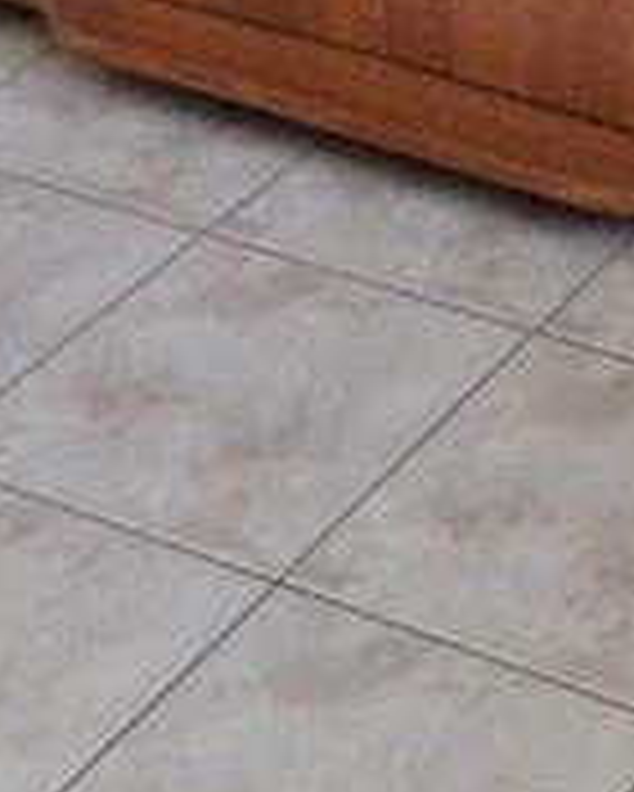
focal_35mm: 125
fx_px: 2929
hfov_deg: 11.8
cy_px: -850
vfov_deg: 13.1
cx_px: 962
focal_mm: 4
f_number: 3
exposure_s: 1/40
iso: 400
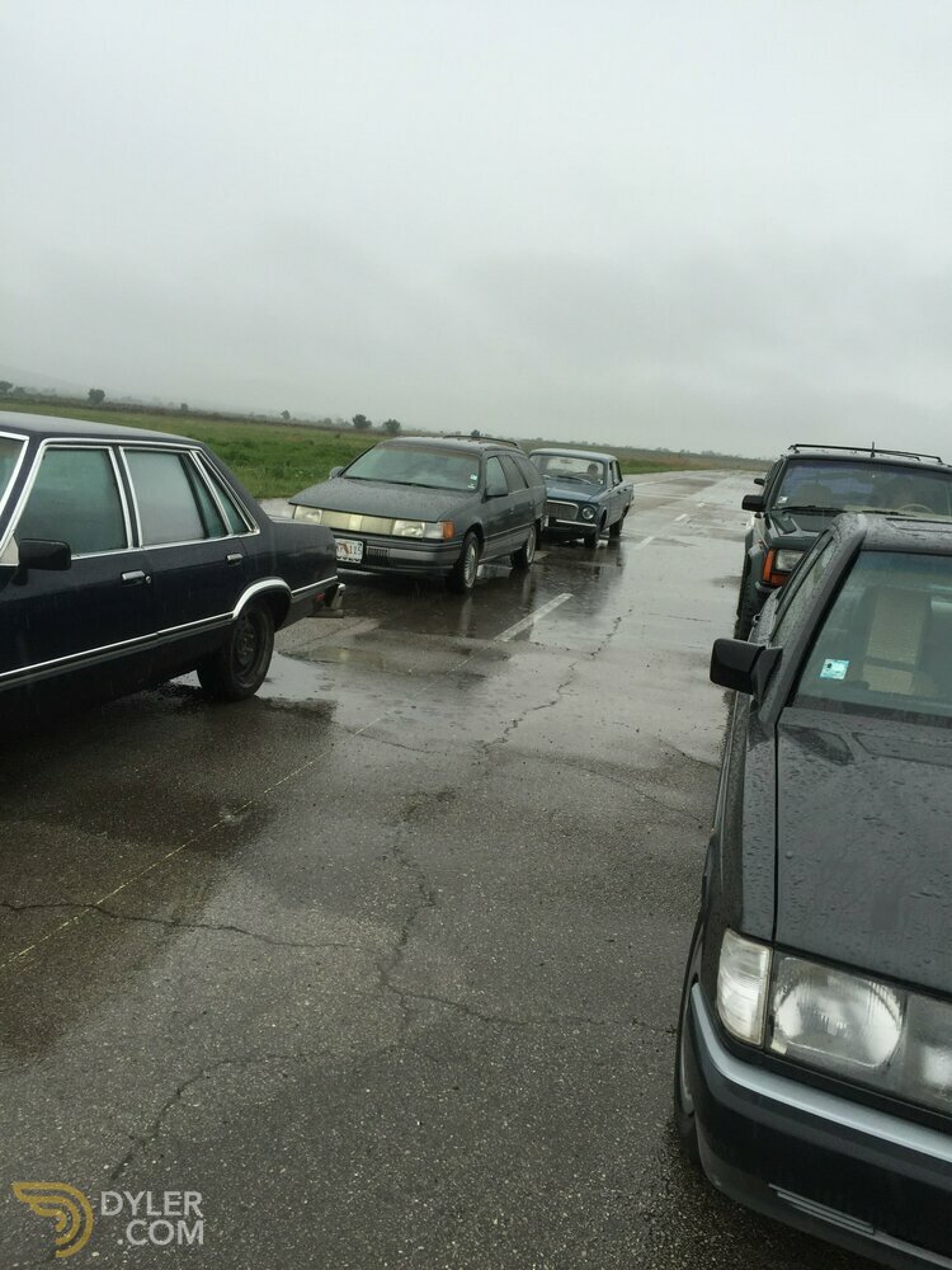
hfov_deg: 48.2
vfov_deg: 61.7
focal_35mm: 29
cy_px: 635
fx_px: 1063
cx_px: 476
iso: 32
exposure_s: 1/282
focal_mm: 4.15
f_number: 2.2
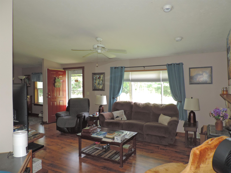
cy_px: 86
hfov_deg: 71.6
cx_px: 116
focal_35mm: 24
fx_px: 160
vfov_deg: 56.8
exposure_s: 1/40
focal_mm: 4.3
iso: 360
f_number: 3
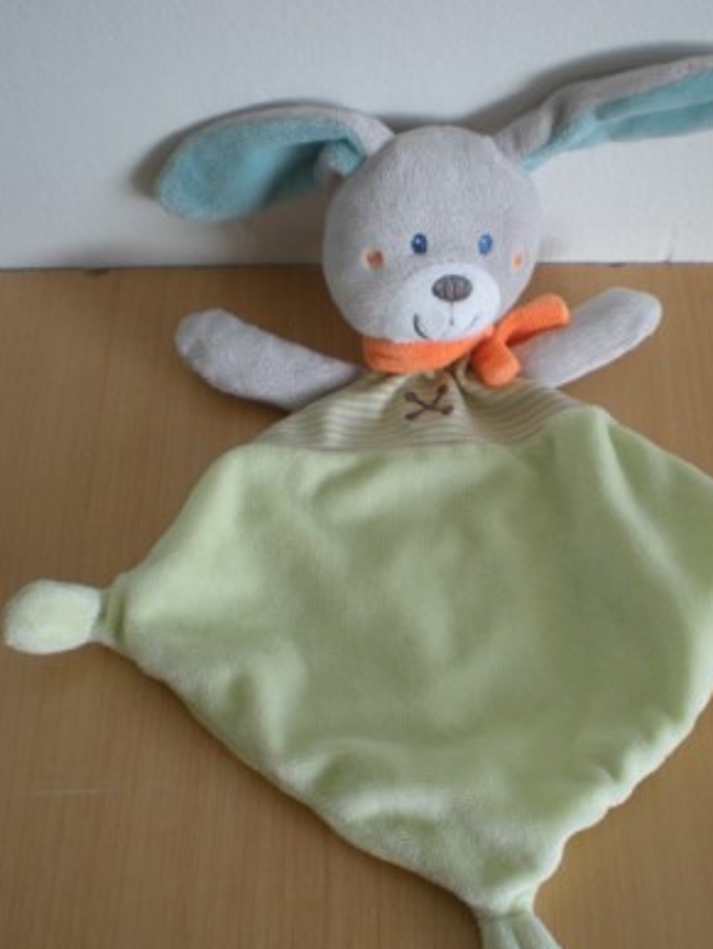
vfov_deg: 37.4
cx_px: 441
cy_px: 544
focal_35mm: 51
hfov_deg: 28.5
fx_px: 1398
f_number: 3.1
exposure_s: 1/59
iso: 157
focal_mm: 6.3
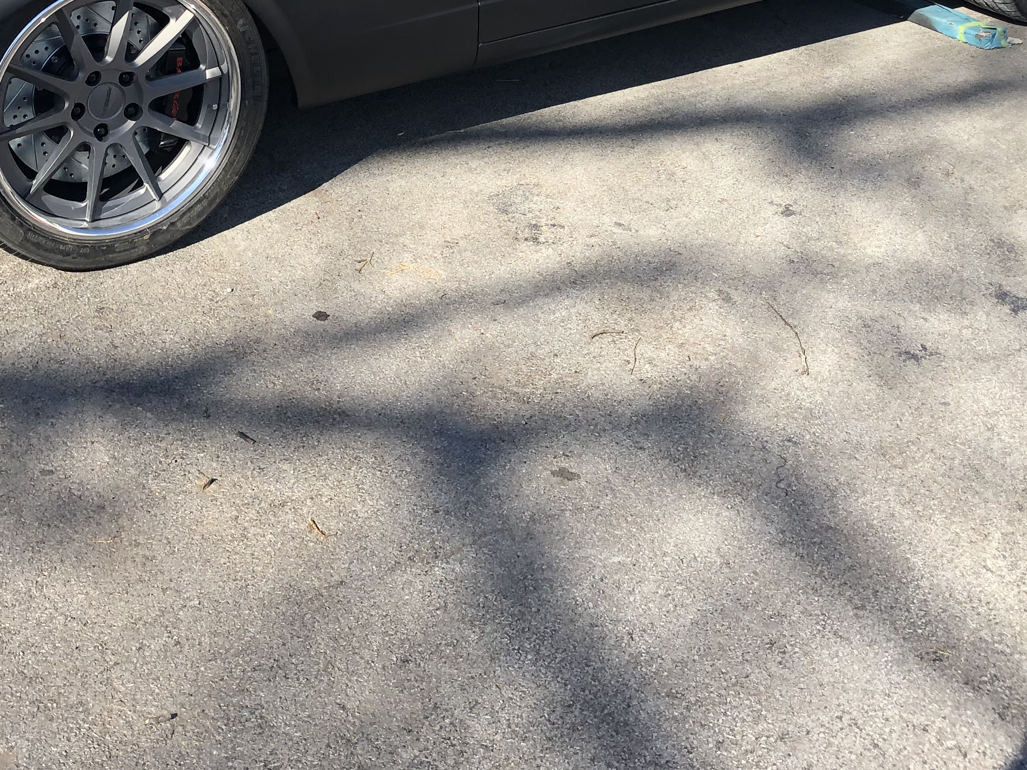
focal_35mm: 57
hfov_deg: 33.7
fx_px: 1691
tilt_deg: -20.6
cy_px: 40
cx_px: 421
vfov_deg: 24.7
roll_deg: -2.7
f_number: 1.8
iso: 20
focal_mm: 3.99
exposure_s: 1/1116
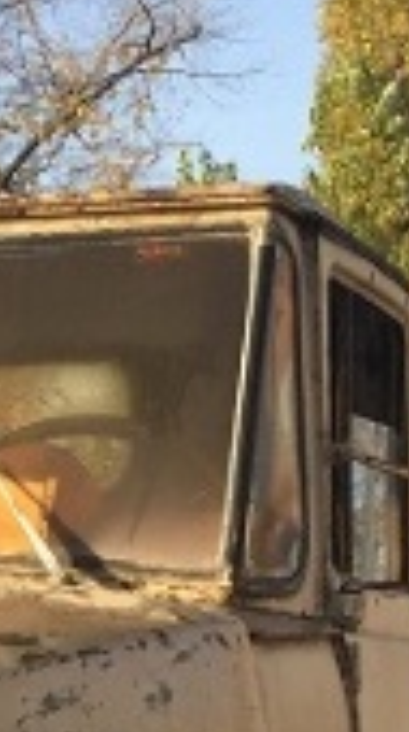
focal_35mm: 134
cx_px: -370
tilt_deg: -7.1
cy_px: 1137
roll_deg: -1.2
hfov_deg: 8.6
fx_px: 2596
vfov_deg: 14.8
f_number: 2.2
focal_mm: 4.15
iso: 32
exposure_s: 1/989
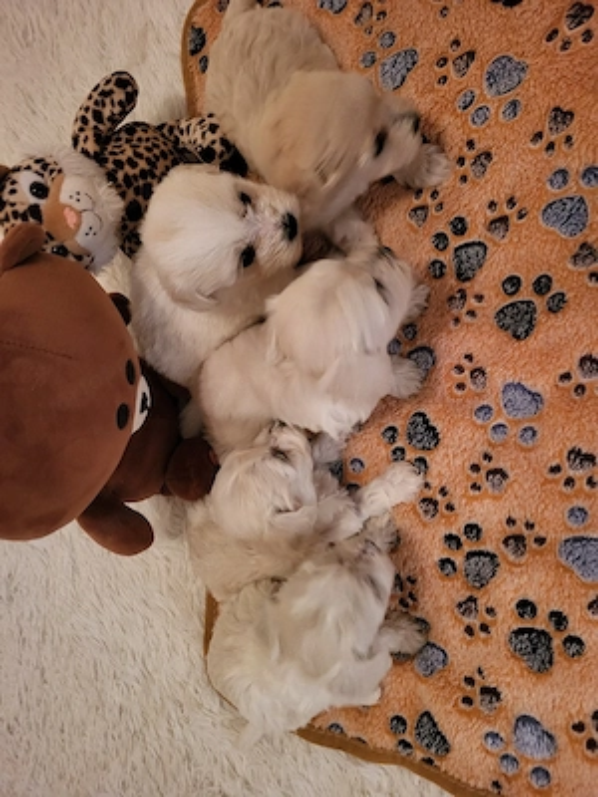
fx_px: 599
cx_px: 299
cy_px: 398
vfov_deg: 67.3
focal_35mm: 26
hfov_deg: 53.1
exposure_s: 1/30
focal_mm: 5.4
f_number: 1.8
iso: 640
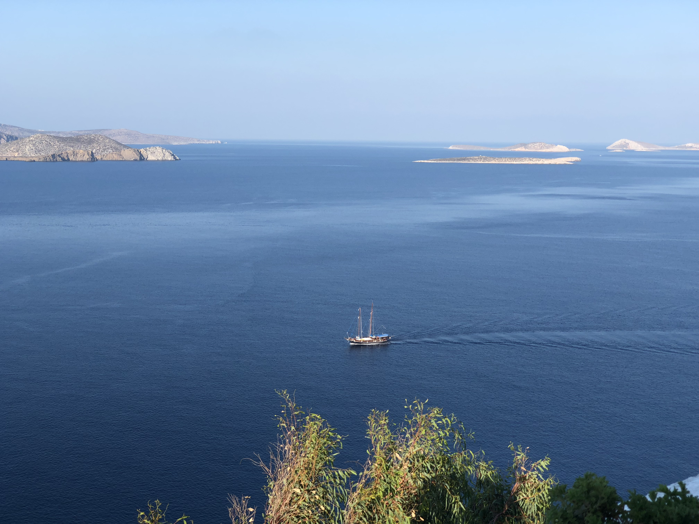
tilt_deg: -6.5
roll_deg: -0.1
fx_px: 1050
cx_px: 350
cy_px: 262
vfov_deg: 28.0
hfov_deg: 36.8
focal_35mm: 52
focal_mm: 6
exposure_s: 1/533
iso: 16
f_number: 2.4
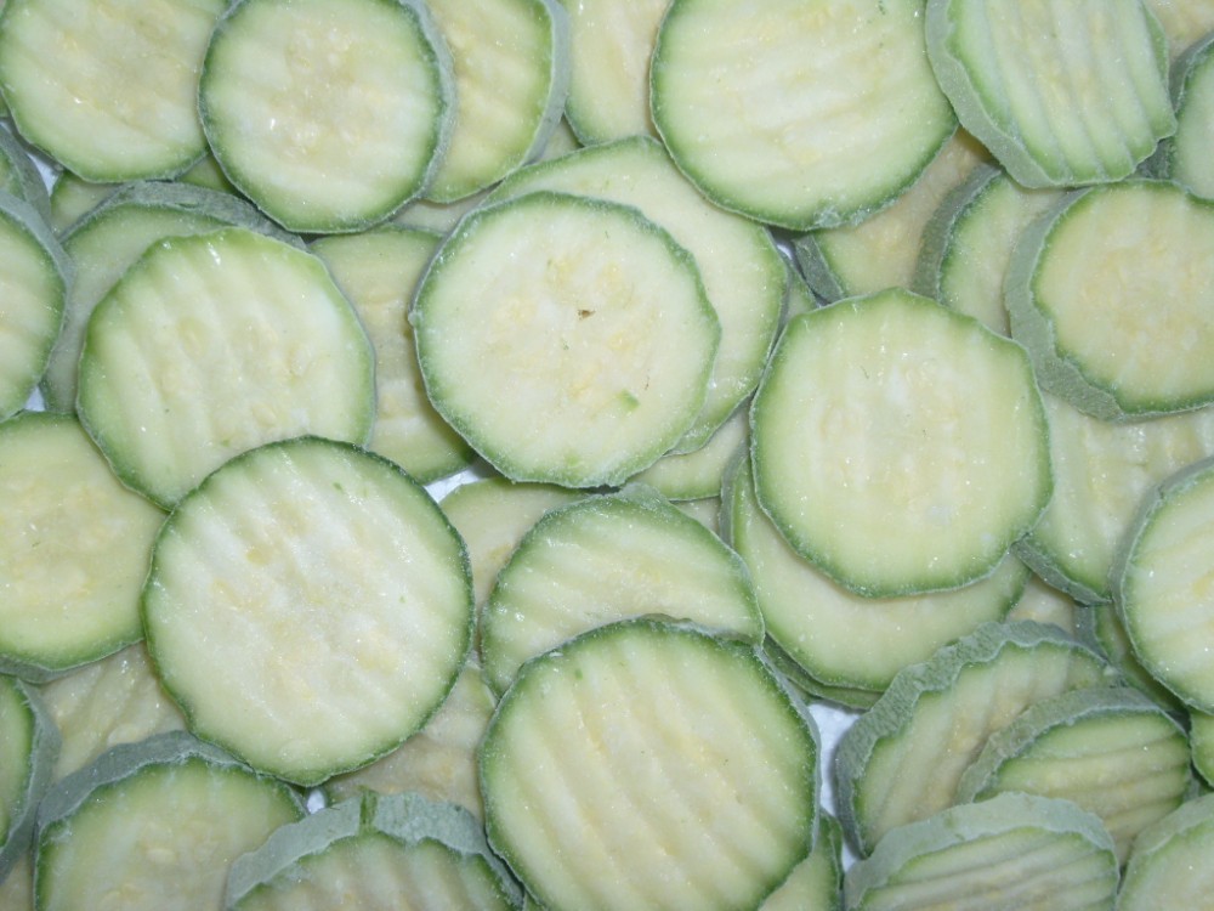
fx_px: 1508
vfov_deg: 33.6
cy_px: 456
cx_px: 607
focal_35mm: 43
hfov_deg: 43.9
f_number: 3
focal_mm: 7.2
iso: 100
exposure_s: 1/45
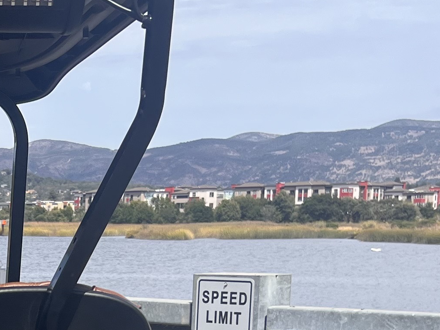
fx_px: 1309
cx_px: -95
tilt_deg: -11.9
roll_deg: +0.5
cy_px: 484
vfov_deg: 13.6
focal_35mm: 103
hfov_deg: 18.1
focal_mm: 5.7
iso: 50
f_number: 1.5
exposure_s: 1/3165
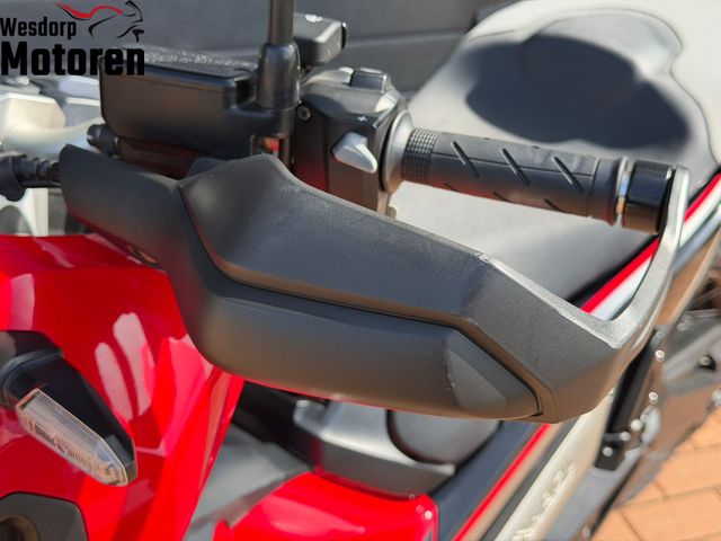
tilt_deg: -30.1
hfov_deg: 39.7
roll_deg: +0.6
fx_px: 1000
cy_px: 270
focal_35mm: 48
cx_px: 360
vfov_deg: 30.3
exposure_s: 1/1285
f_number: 1.78
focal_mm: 6.76
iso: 100
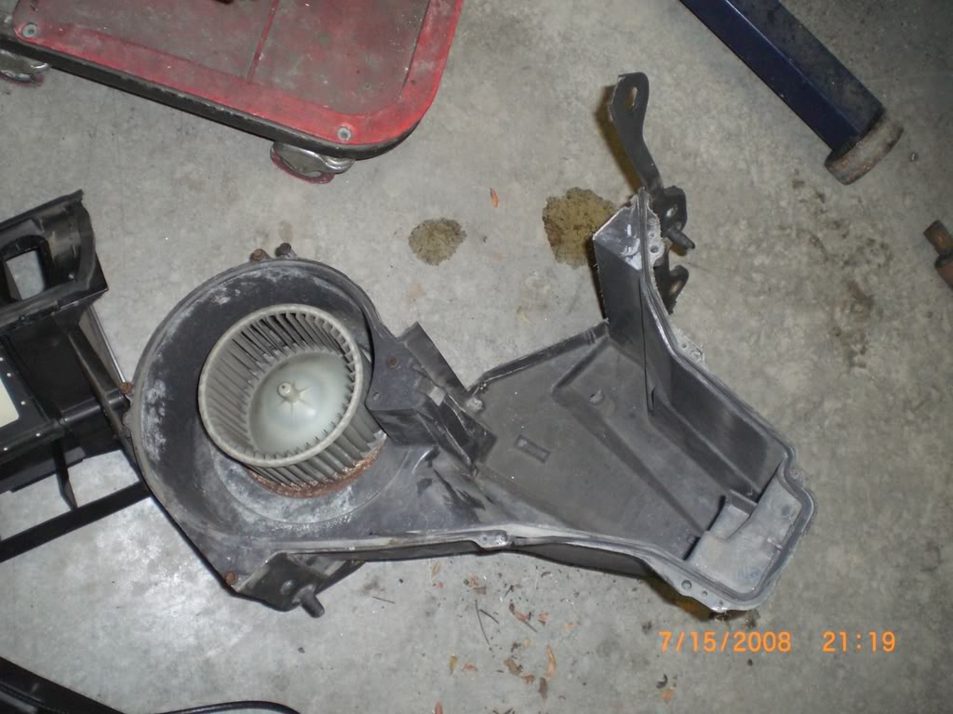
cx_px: 476
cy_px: 357
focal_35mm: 38
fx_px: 1046
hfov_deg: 49.0
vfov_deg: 37.7
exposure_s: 1/60
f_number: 3.1
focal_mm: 6.3
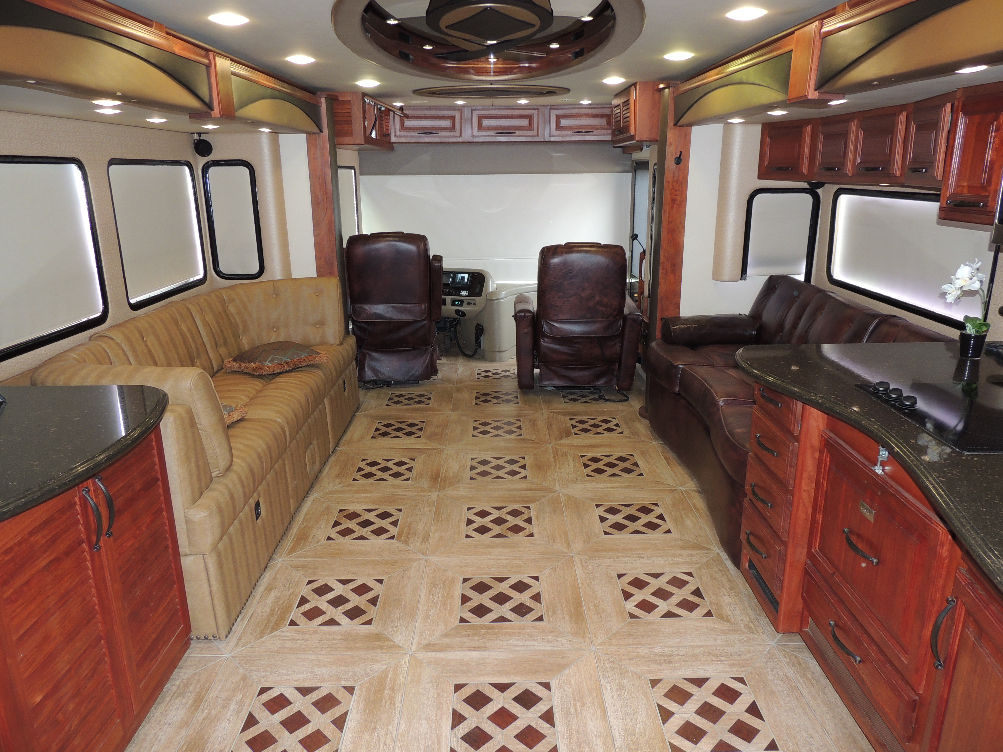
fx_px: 695
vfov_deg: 56.8
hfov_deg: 71.6
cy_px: 376
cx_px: 502
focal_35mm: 24
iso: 200
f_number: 3
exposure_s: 1/30
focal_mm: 4.3
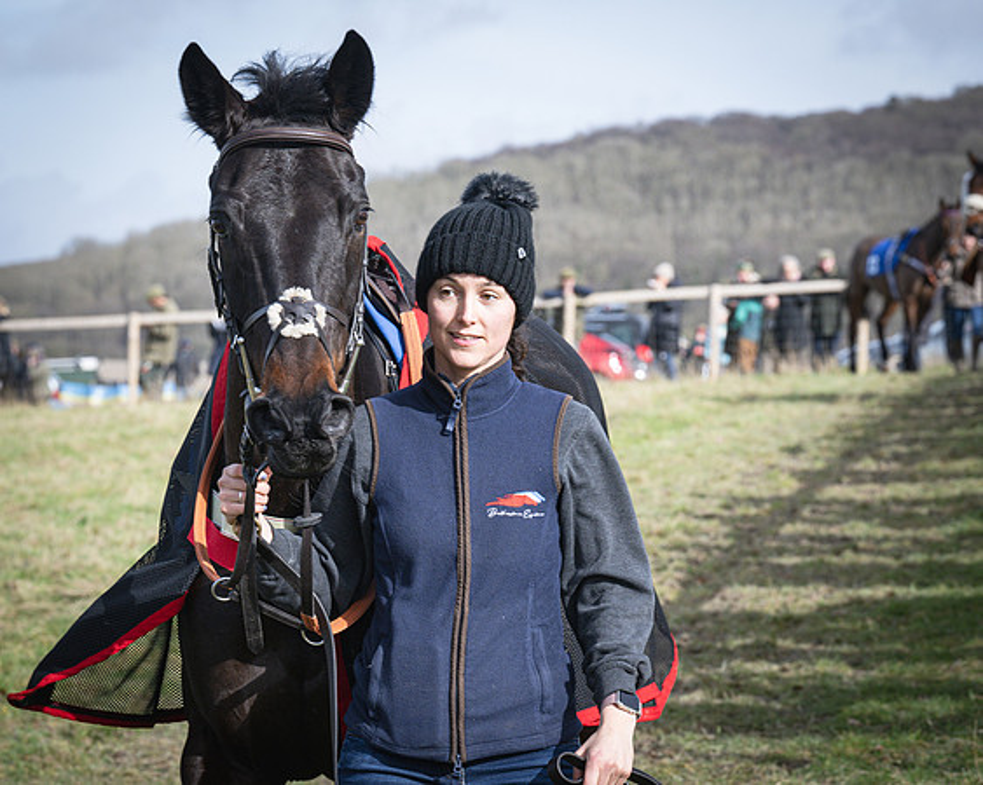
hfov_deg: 14.1
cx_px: 494
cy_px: 392
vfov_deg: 11.3
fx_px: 3965
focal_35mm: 136
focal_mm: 81
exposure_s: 1/1000
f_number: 5.6
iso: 400
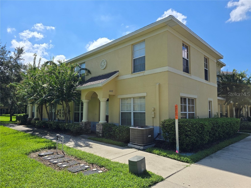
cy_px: 94
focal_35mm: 23
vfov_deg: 58.9
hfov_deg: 73.9
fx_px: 167
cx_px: 126
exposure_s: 1/1111
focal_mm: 6.3
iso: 12
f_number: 1.7
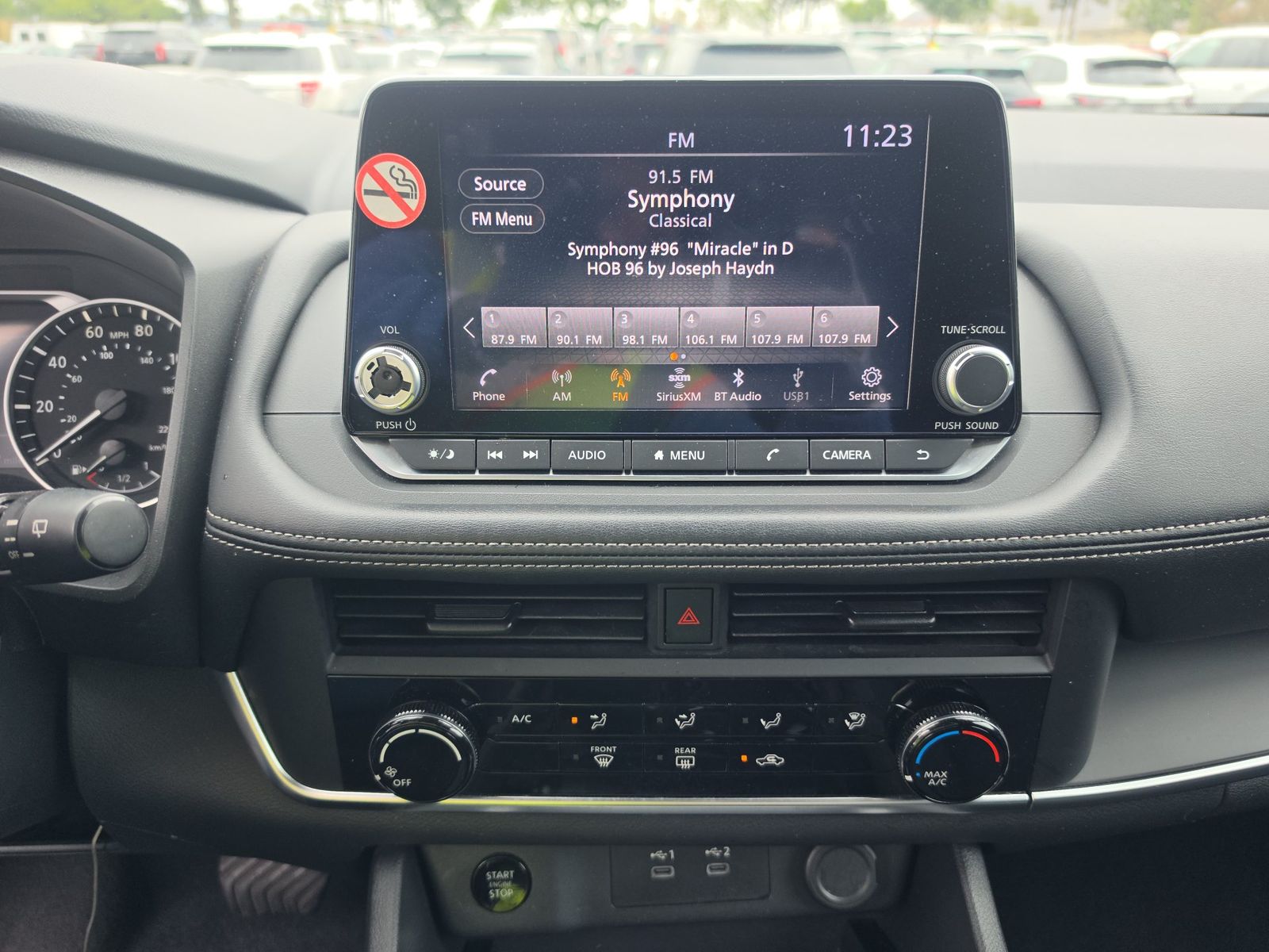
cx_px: 634
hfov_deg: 73.9
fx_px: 843
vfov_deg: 58.9
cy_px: 476
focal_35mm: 23
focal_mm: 6.5
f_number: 1.4
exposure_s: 1/119
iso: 12
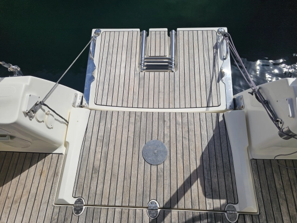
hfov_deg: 73.9
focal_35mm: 23
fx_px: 197
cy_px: 112
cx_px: 148
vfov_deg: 58.9
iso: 12
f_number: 1.7
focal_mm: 6.3
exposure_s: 1/1785
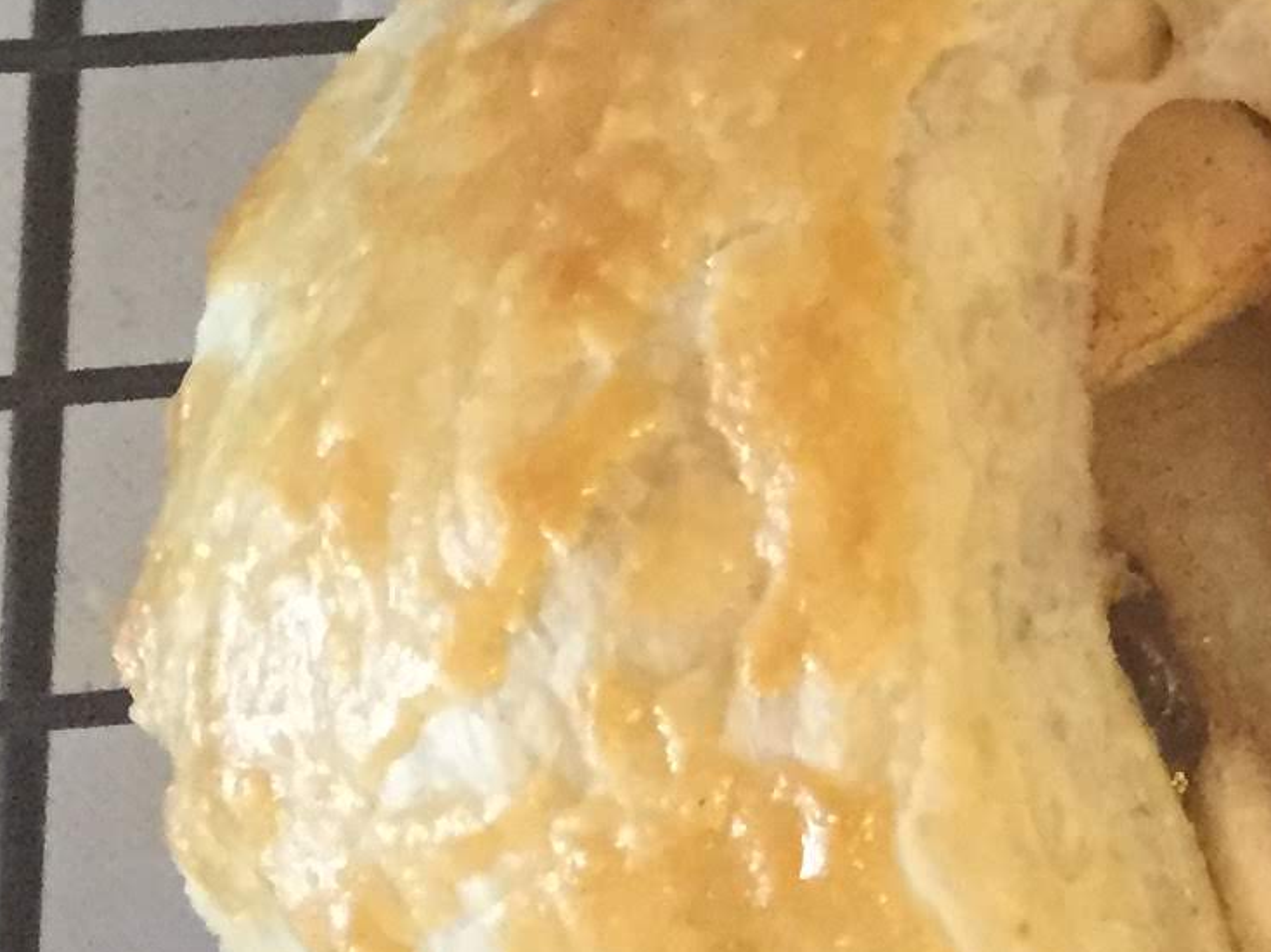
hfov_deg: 13.2
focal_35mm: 129
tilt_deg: -65.9
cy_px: -230
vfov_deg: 11.2
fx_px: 4735
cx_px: 2533
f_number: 2.2
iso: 250
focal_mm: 4.15
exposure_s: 1/30
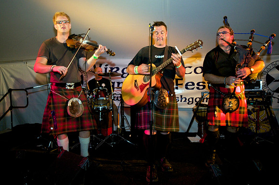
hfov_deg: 62.0
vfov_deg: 43.4
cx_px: 140
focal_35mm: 30
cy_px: 92
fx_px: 232
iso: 500
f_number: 5.6
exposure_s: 1/60
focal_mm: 20
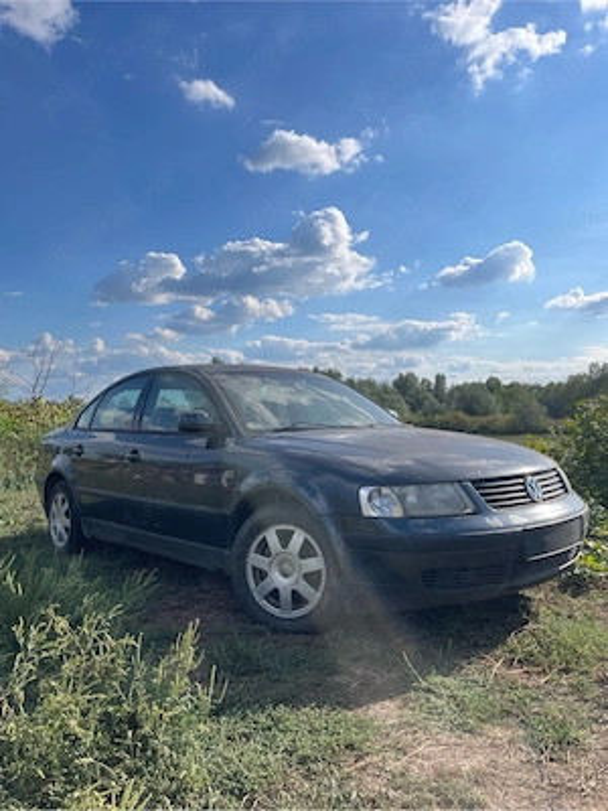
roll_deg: +0.0
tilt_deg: -0.2
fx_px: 609
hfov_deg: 53.1
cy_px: 406
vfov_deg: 67.3
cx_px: 304
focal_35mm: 26
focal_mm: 4.2
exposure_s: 1/2747
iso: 32
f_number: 1.6
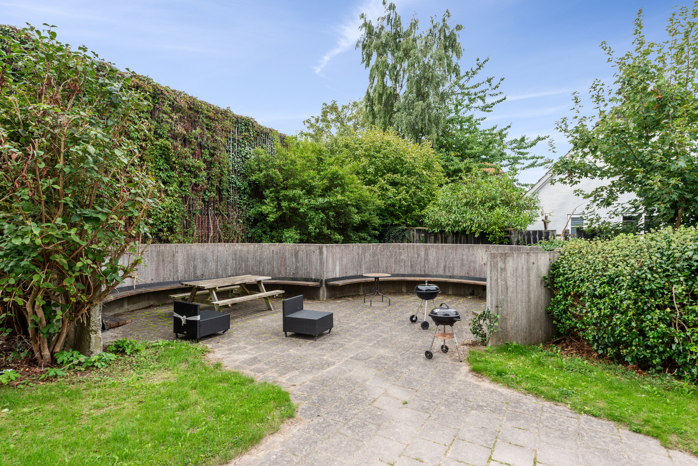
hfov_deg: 86.9
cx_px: 349
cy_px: 233
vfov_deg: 64.6
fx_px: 368
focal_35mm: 19
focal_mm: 19
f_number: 10
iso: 250
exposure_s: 1/40
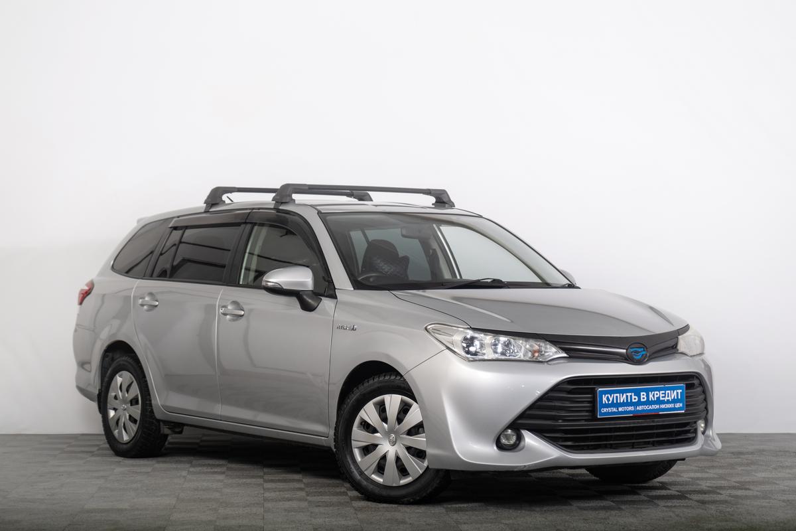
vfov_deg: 18.7
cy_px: 266
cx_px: 398
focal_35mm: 73
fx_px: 1614
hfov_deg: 27.7
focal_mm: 48.5
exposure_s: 1/125
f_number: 4
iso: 125
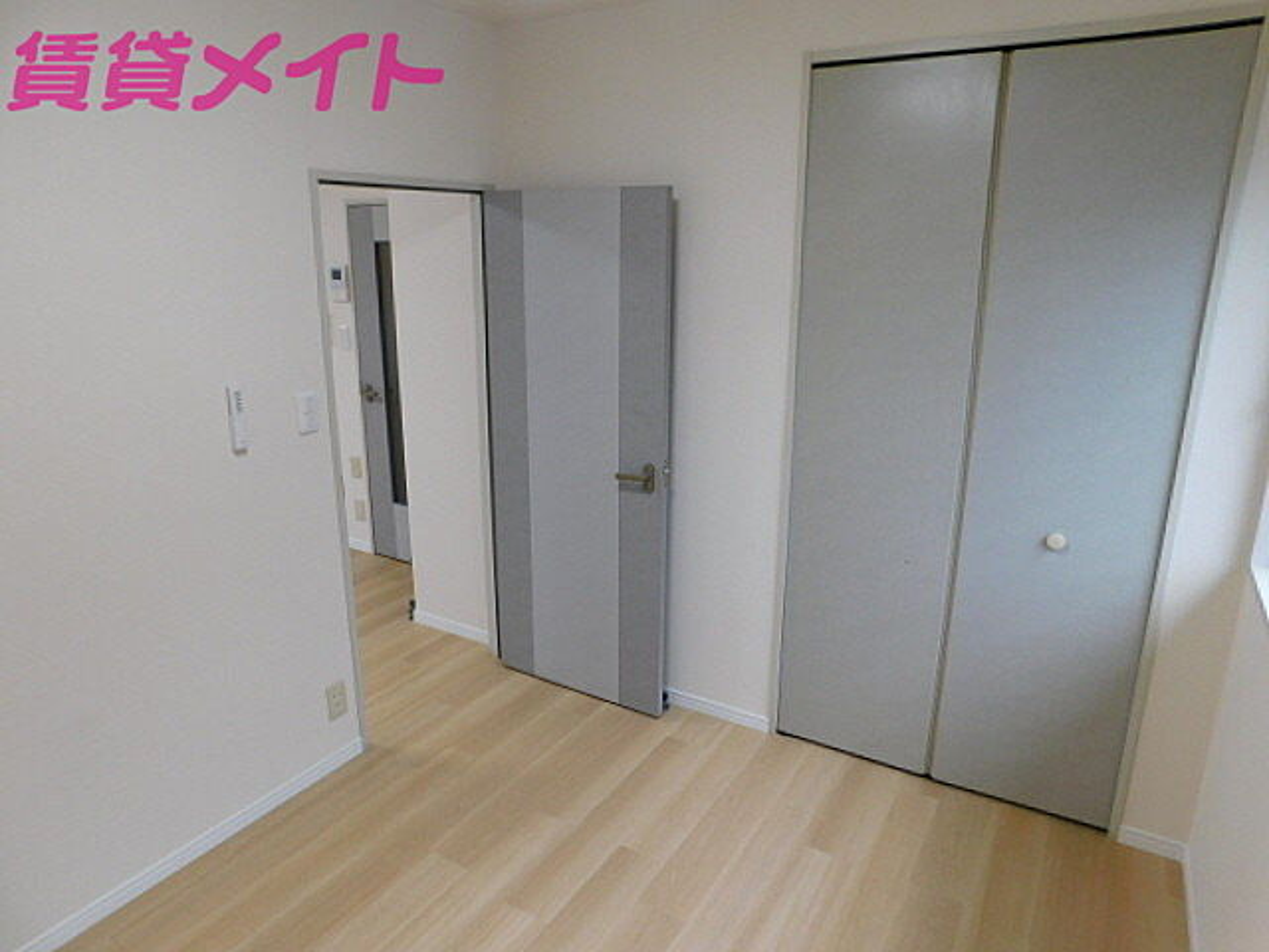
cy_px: 476
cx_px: 634
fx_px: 843
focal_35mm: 23
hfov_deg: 73.9
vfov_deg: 58.9
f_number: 3
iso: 125
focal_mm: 4
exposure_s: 1/50
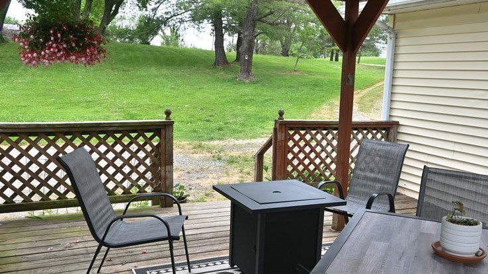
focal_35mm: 37
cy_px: 153
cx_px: 270
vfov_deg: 32.0
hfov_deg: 53.9
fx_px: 479
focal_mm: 16
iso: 180
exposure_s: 1/250
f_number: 5.6
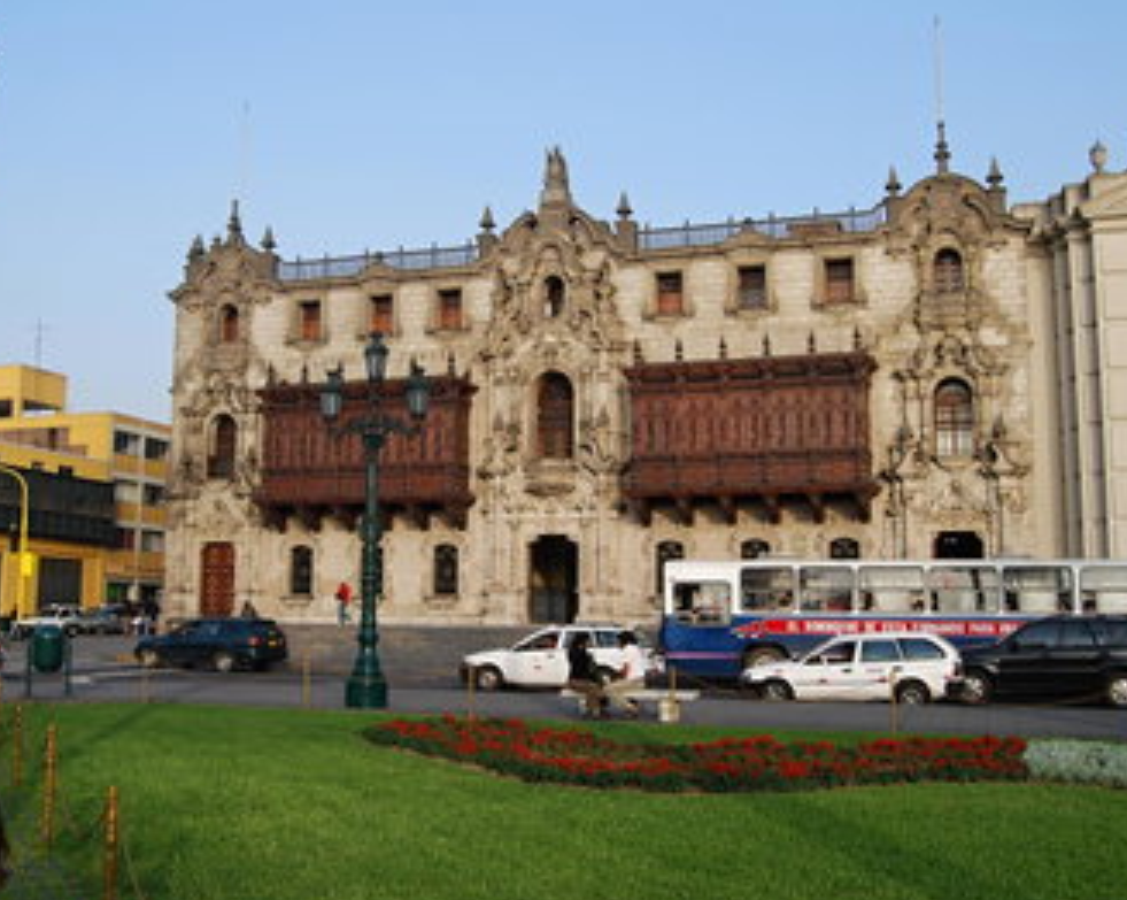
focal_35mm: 38
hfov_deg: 48.0
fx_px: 1266
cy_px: 448
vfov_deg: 39.1
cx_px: 531
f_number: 6.3
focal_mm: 22
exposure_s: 1/160
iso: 100
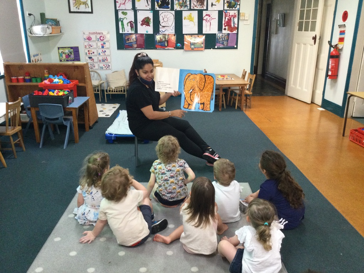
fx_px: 326
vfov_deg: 45.4
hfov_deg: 58.4
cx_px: 182
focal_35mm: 31
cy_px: 136
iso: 160
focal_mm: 3.3
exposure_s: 1/33
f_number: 2.4
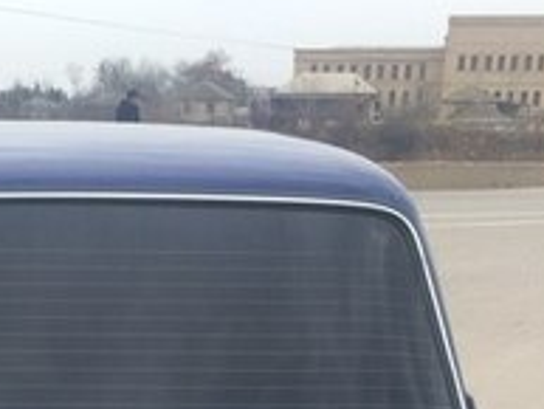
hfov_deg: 19.2
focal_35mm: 99
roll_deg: -0.9
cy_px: 670
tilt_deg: -18.1
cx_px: -17
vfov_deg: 13.8
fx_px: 1557
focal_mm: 4.15
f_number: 2.2
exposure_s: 1/100
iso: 40
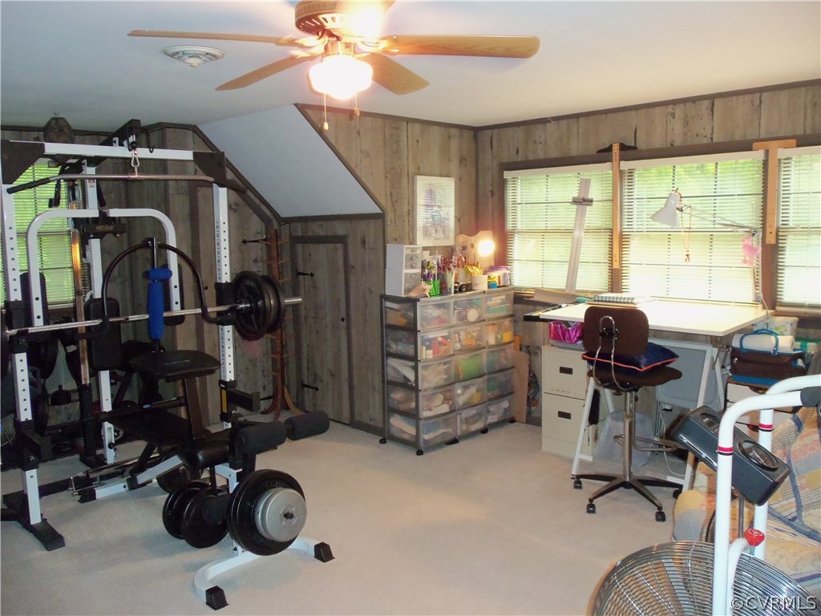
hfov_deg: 61.7
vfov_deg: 48.2
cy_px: 308
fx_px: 688
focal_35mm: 29
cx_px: 410
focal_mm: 5.2
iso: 250
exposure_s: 1/30
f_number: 3.4
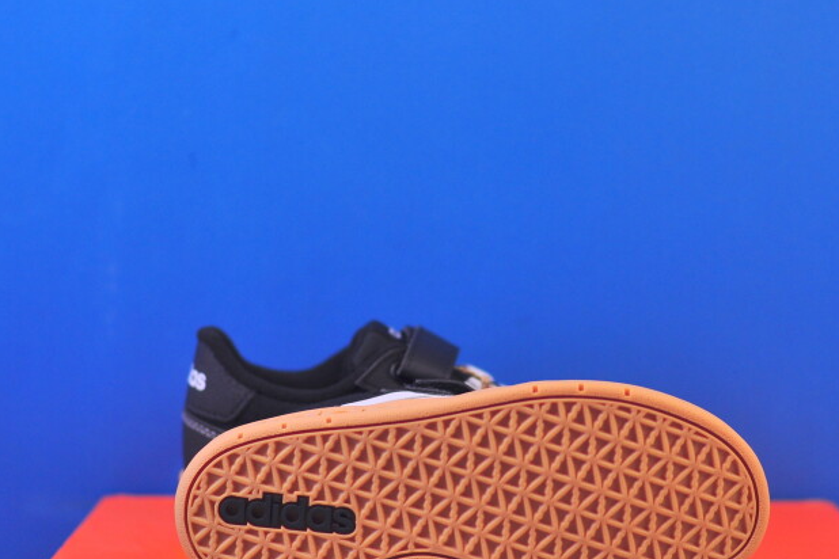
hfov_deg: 21.0
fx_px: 2260
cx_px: 472
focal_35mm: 97
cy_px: 326
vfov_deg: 14.1
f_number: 2.5
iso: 250
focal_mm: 50
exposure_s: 1/320
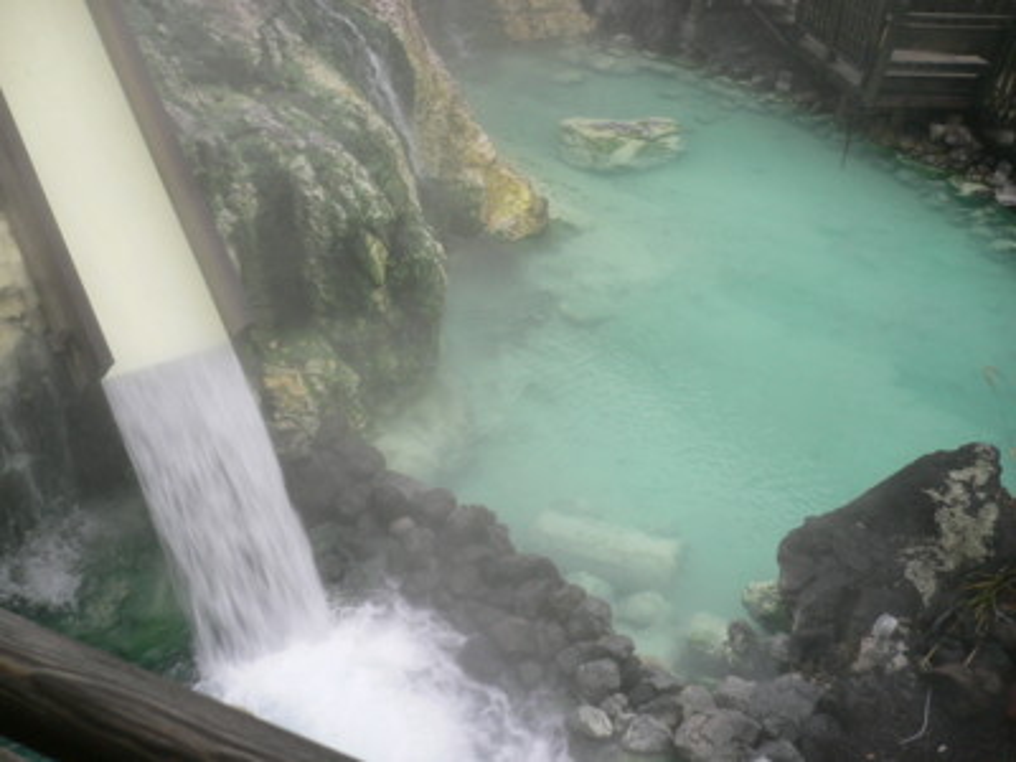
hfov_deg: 52.6
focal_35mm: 35
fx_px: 1027
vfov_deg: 40.7
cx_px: 508
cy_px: 381
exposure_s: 1/40
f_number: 2.8
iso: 100
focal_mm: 5.8
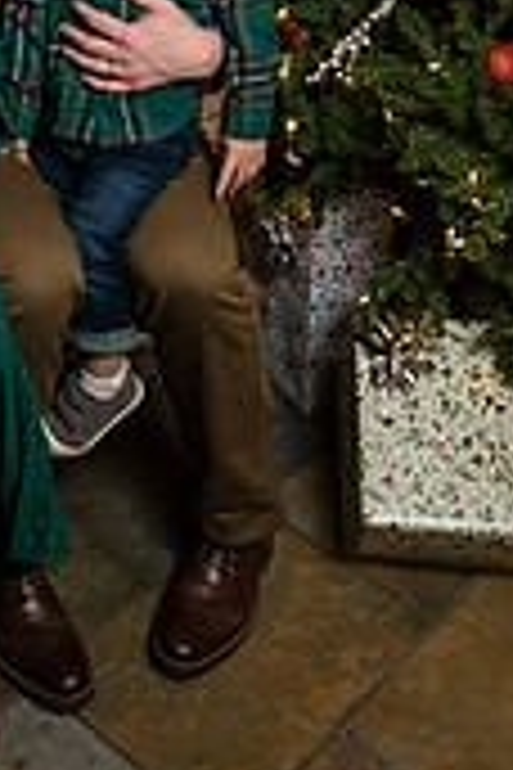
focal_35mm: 63
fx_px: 1347
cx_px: -22
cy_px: 14
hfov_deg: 20.7
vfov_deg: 29.9
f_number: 4
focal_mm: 24
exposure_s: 1/80
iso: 640
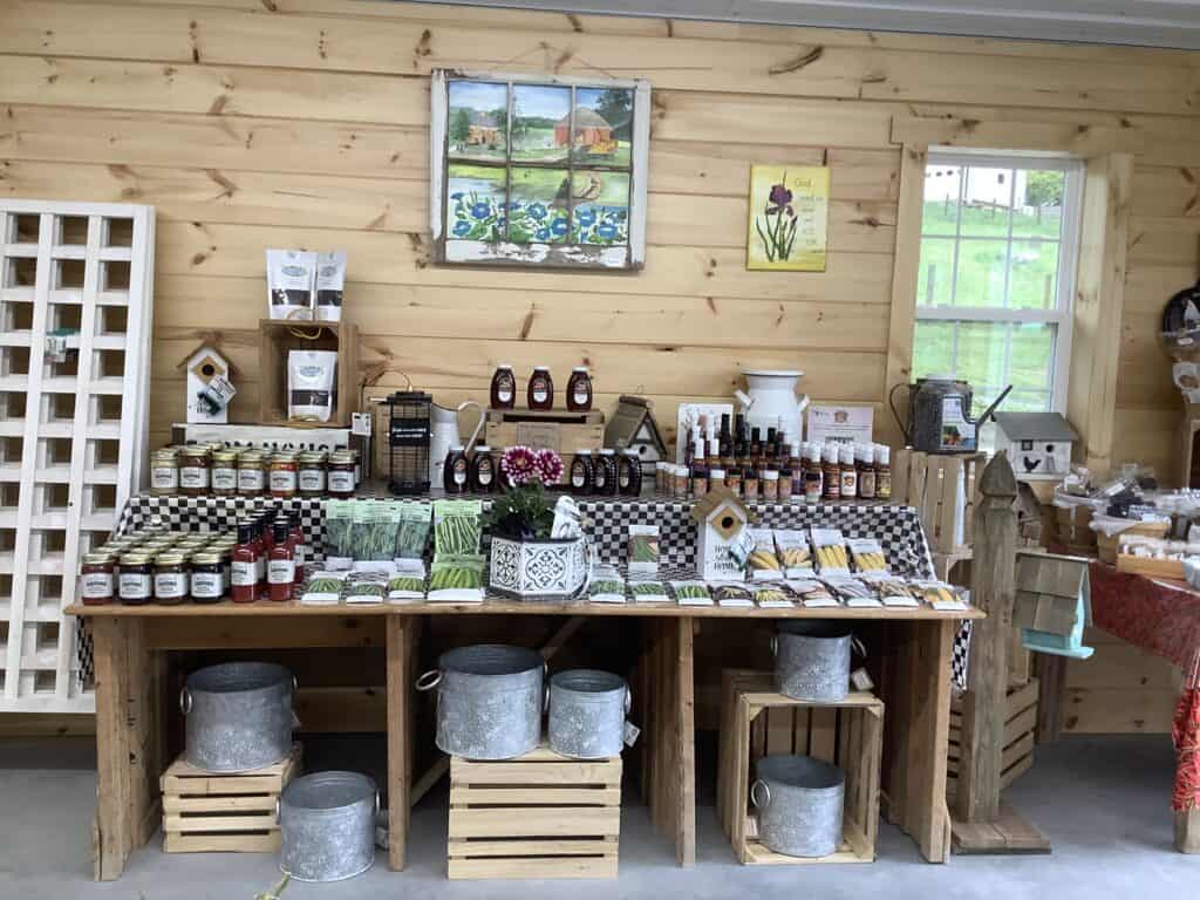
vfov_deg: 45.4
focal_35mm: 31
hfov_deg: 58.4
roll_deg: -1.4
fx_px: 1075
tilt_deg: -5.6
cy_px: 450
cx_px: 600
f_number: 2.4
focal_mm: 3.3
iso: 50
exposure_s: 1/60
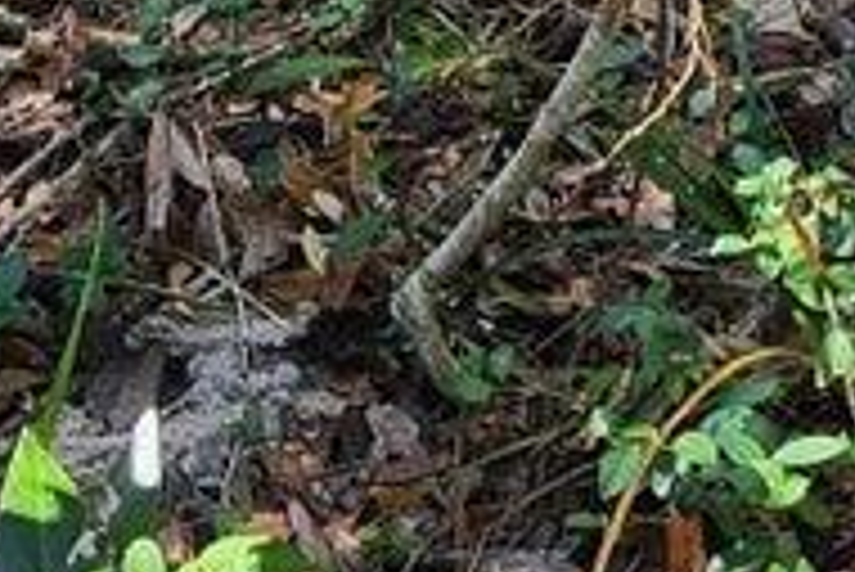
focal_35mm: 172
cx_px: 767
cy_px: -1599
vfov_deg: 6.6
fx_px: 4088
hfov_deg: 11.9
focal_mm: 5.4
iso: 64
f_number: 1.8
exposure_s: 1/180
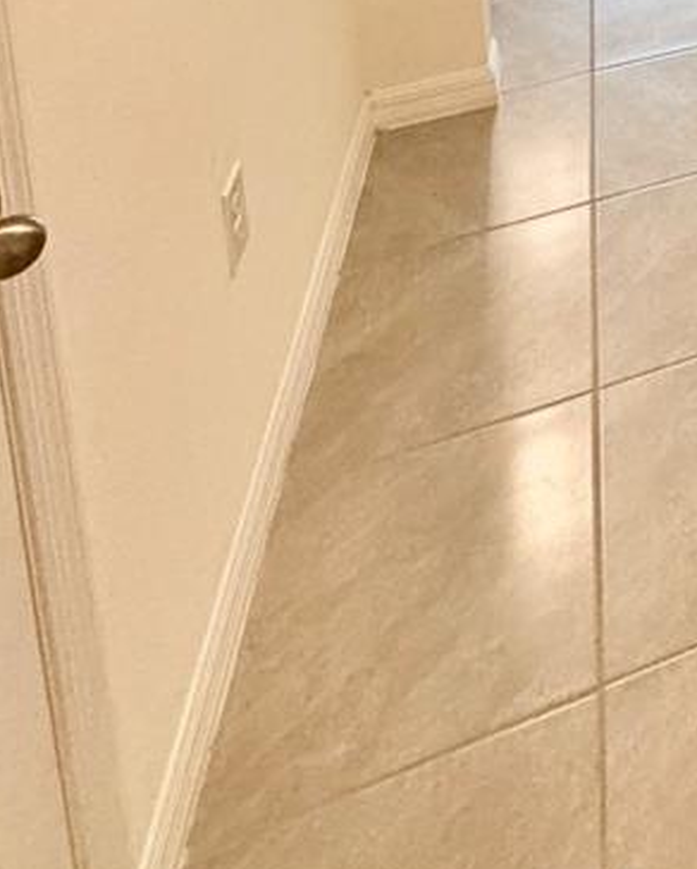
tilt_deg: -7.8
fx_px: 1158
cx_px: 1053
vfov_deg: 26.6
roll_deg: +0.9
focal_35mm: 45
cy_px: -492
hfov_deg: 25.2
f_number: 2.2
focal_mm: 2.22
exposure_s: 1/120
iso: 250
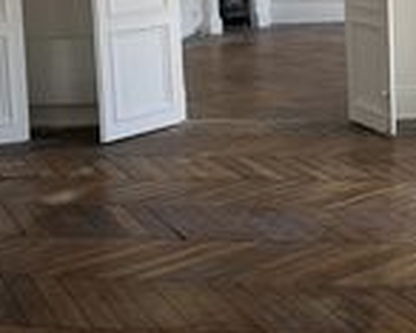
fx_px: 887
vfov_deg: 20.4
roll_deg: +2.5
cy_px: -20
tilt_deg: -5.1
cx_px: 393
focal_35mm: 72
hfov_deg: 25.4
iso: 80
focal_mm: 6.86
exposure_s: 1/306
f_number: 1.78
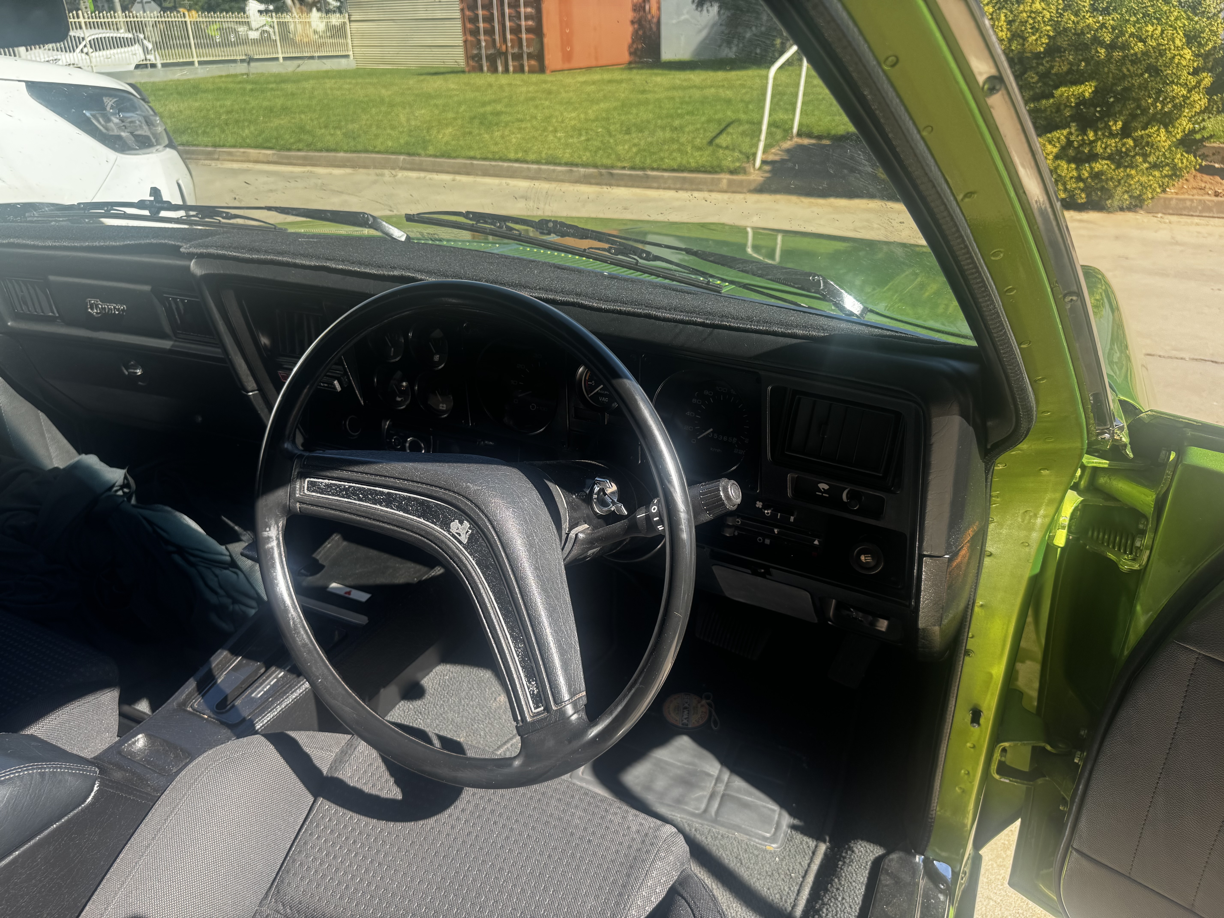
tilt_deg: -27.3
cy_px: 459
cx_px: 612
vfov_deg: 56.8
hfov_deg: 71.6
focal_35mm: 24
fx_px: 849
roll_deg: +0.6
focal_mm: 6.76
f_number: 1.78
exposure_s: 1/952
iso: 80
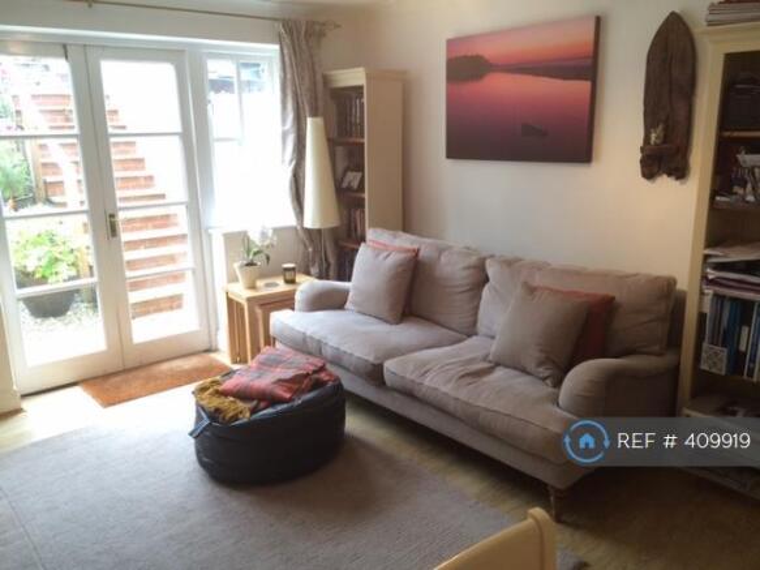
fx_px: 637
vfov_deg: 48.2
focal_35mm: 29
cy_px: 285
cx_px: 380
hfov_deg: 61.7
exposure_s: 1/30
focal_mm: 4.15
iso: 64
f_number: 2.2
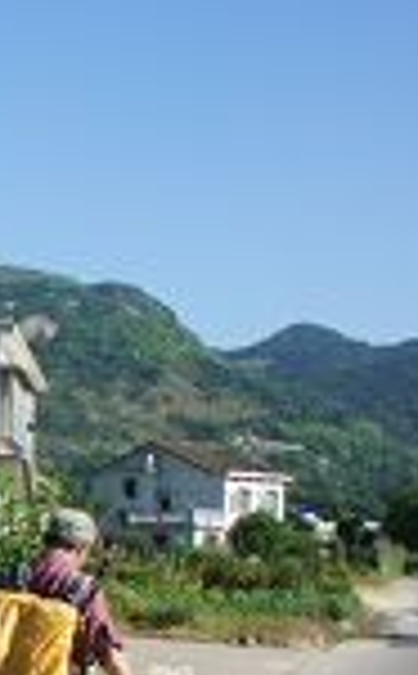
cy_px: 531
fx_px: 1605
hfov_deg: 12.6
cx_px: -483
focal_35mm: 88
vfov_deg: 23.4
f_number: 11
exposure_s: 1/200
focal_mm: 19
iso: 200
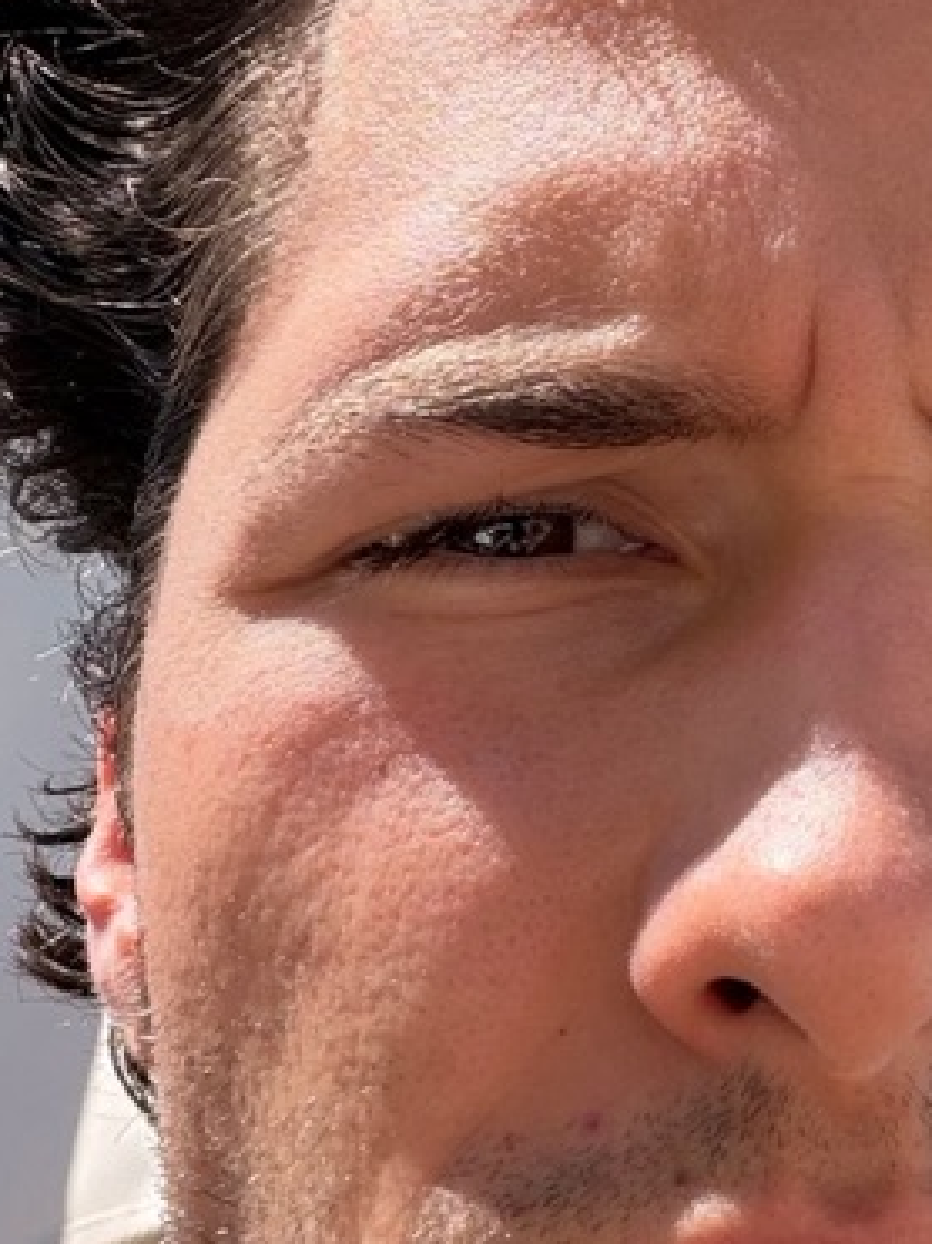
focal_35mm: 97
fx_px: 3484
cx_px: 862
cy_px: 493
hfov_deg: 15.0
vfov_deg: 20.2
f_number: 1.9
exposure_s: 1/574
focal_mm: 2.71
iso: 32
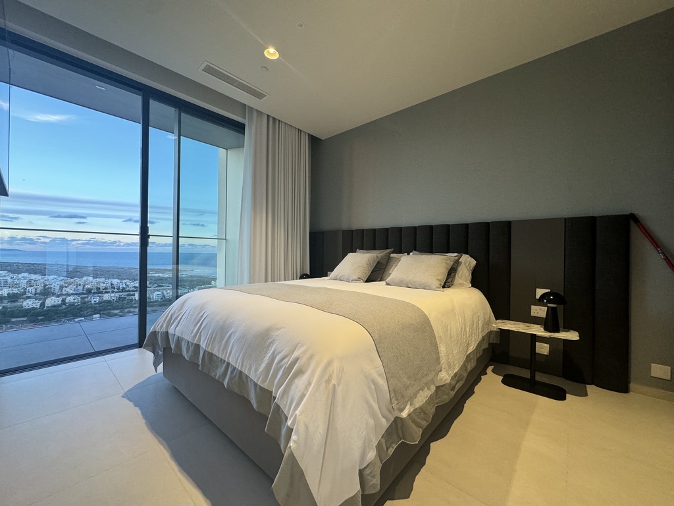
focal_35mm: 14
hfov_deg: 102.1
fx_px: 273
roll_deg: -1.0
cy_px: 253
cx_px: 337
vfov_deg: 85.7
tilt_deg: -0.1
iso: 200
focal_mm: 2.22
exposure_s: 1/100
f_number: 2.2
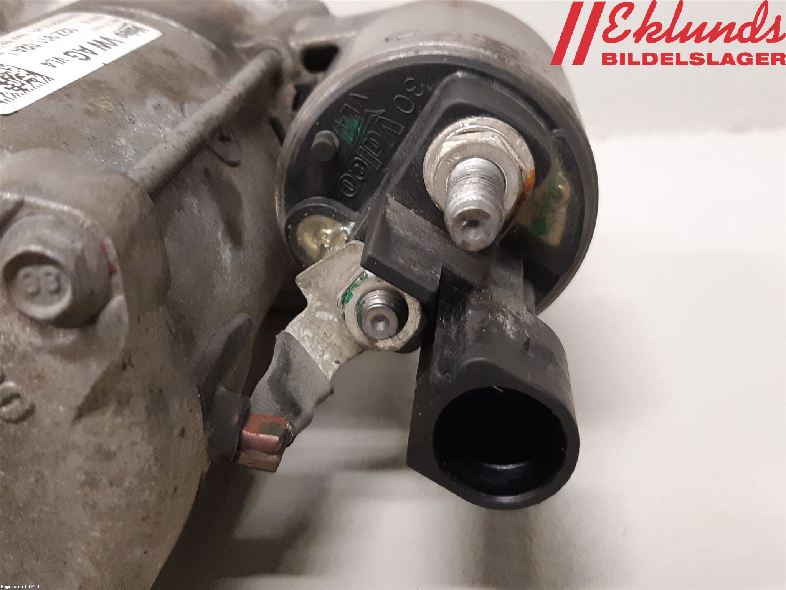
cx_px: 393
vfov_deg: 53.1
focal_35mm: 26
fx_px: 590
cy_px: 295
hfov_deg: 67.3
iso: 250
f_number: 1.7
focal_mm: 3.93
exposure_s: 1/33
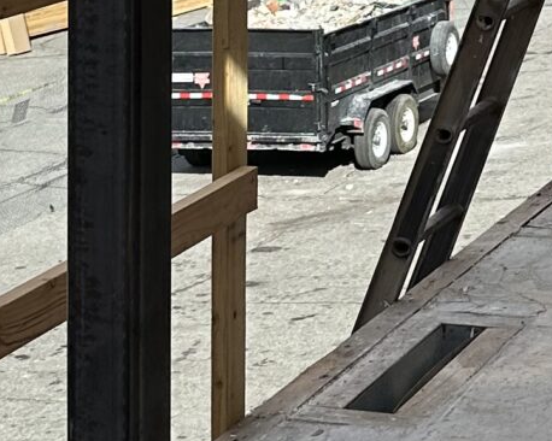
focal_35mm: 131
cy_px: -280
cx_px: 682
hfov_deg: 14.2
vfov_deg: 11.2
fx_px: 2139
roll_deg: -0.5
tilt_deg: -0.8
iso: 80
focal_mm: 6.86
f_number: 1.78
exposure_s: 1/3247
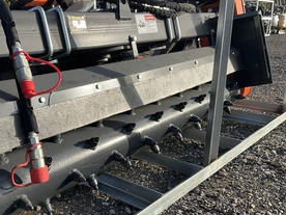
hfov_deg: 44.0
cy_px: 127
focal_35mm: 42
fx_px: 347
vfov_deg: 34.3
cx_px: 90
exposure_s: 1/683
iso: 25
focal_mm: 3
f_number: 1.8
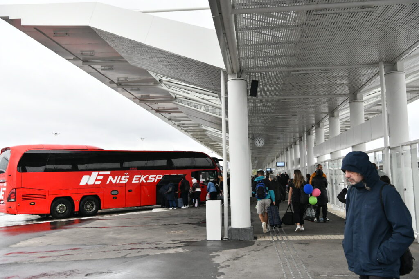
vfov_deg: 36.9
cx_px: 210
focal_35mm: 36
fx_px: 419
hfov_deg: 53.1
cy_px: 140
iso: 1600
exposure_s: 1/1000
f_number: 5.6
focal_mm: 36
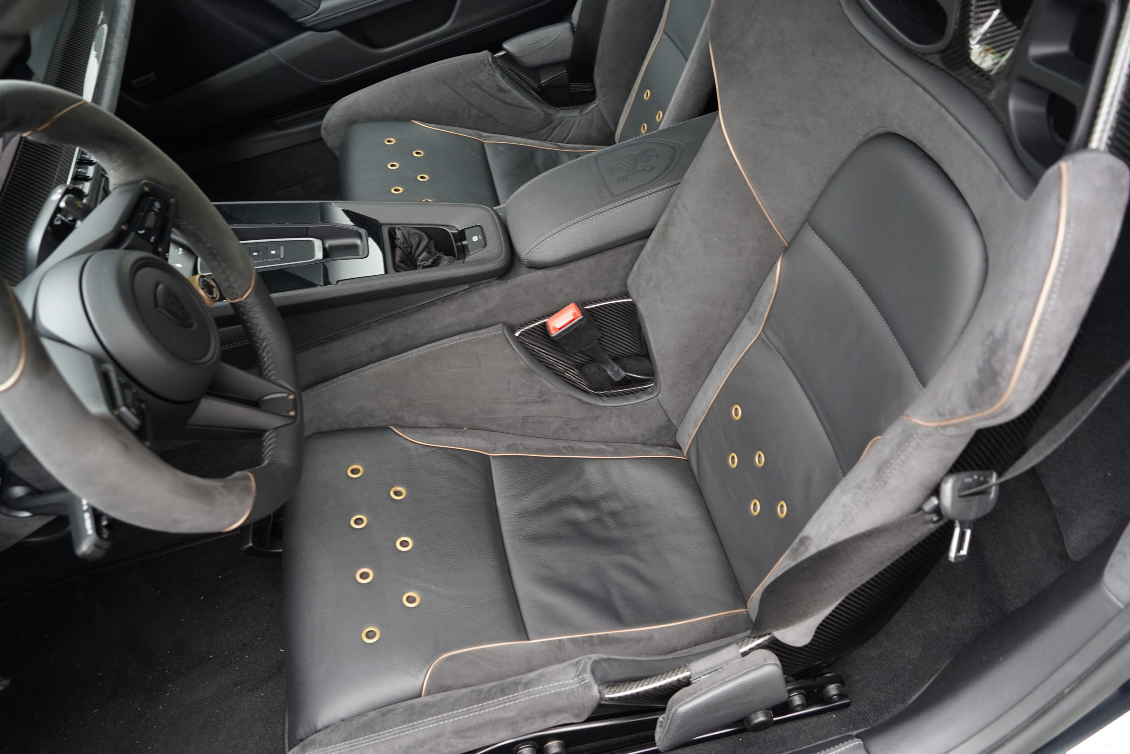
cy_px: 377
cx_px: 565
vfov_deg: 45.0
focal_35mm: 29
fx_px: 910
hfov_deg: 63.7
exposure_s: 1/15
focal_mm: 29
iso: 1250
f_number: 5.6
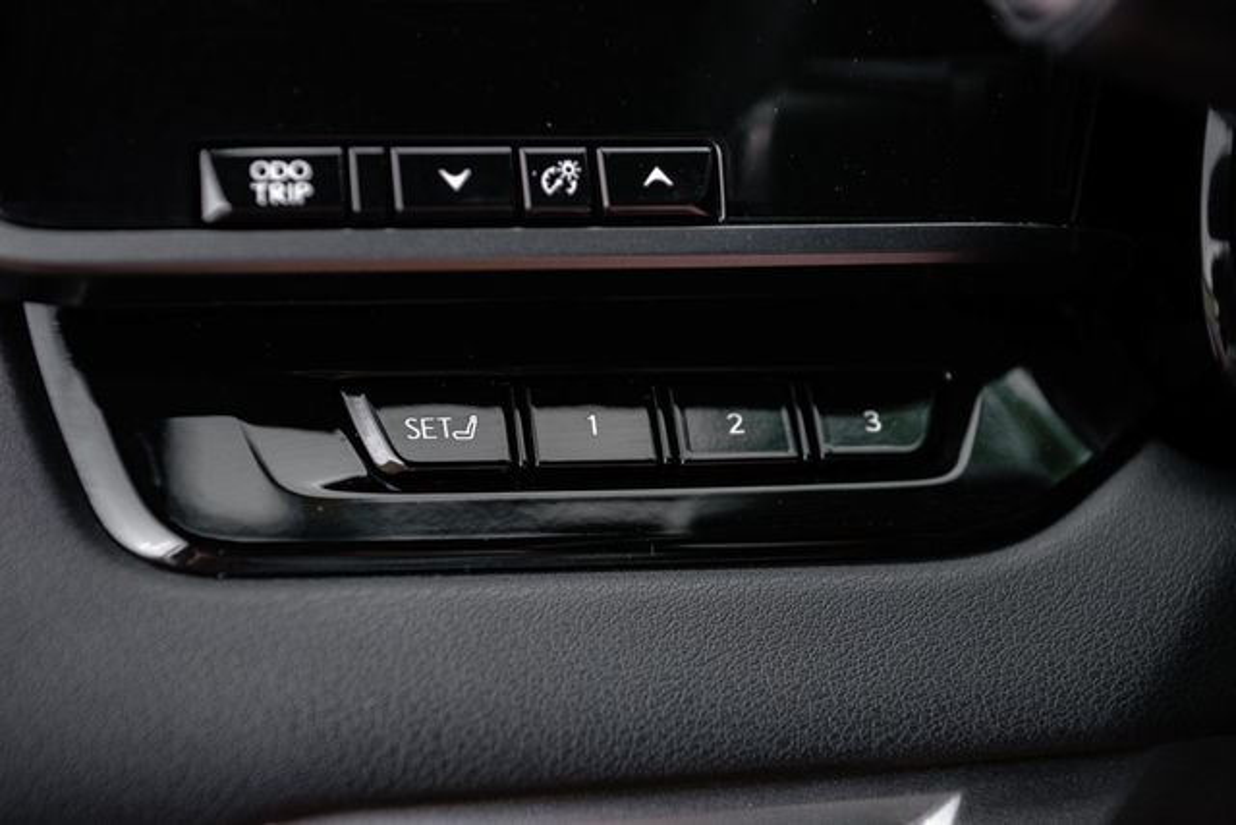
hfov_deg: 33.4
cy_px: 412
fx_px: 2060
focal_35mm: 60
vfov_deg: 22.6
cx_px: 618
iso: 500
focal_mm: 60
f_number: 5
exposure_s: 1/200
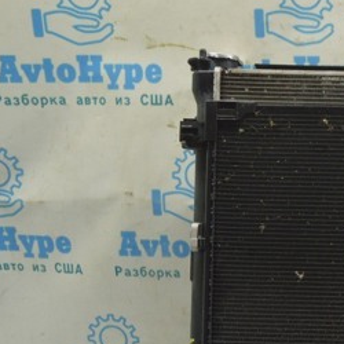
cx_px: 429
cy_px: 291
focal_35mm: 75
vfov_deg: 22.6
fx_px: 844
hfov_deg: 21.2
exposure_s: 1/20
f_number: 5.6
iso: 400
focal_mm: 23
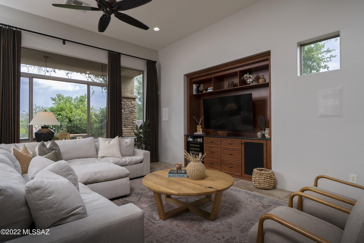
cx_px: 182
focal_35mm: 18
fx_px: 182
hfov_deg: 90.0
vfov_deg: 67.4
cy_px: 122
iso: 200
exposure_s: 1/40
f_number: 7.1
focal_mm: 18
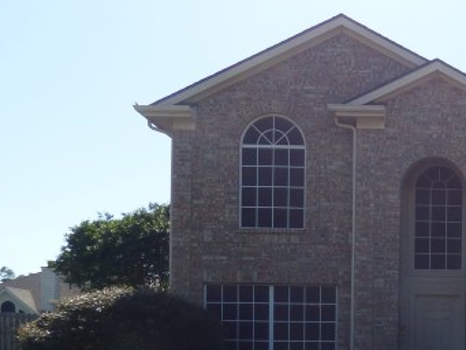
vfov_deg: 23.0
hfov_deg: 29.1
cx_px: 514
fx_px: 808
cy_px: 387
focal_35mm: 60
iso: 100
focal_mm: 3.58
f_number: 2.8
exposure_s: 1/2000
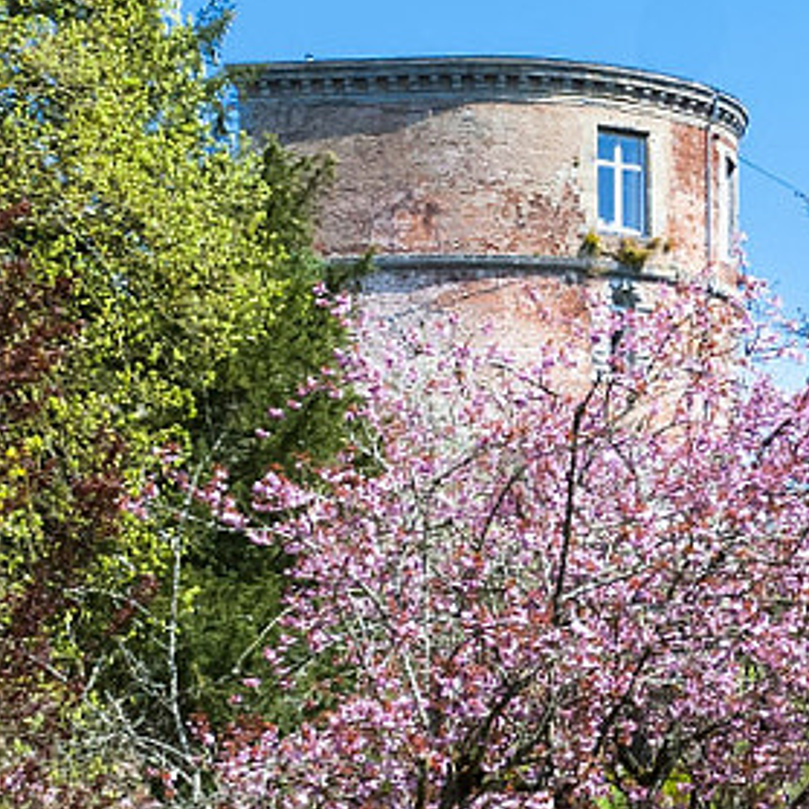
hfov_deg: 9.5
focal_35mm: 175
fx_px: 4627
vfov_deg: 10.0
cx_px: 1519
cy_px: 480
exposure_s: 1/200
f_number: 8
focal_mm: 24
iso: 250
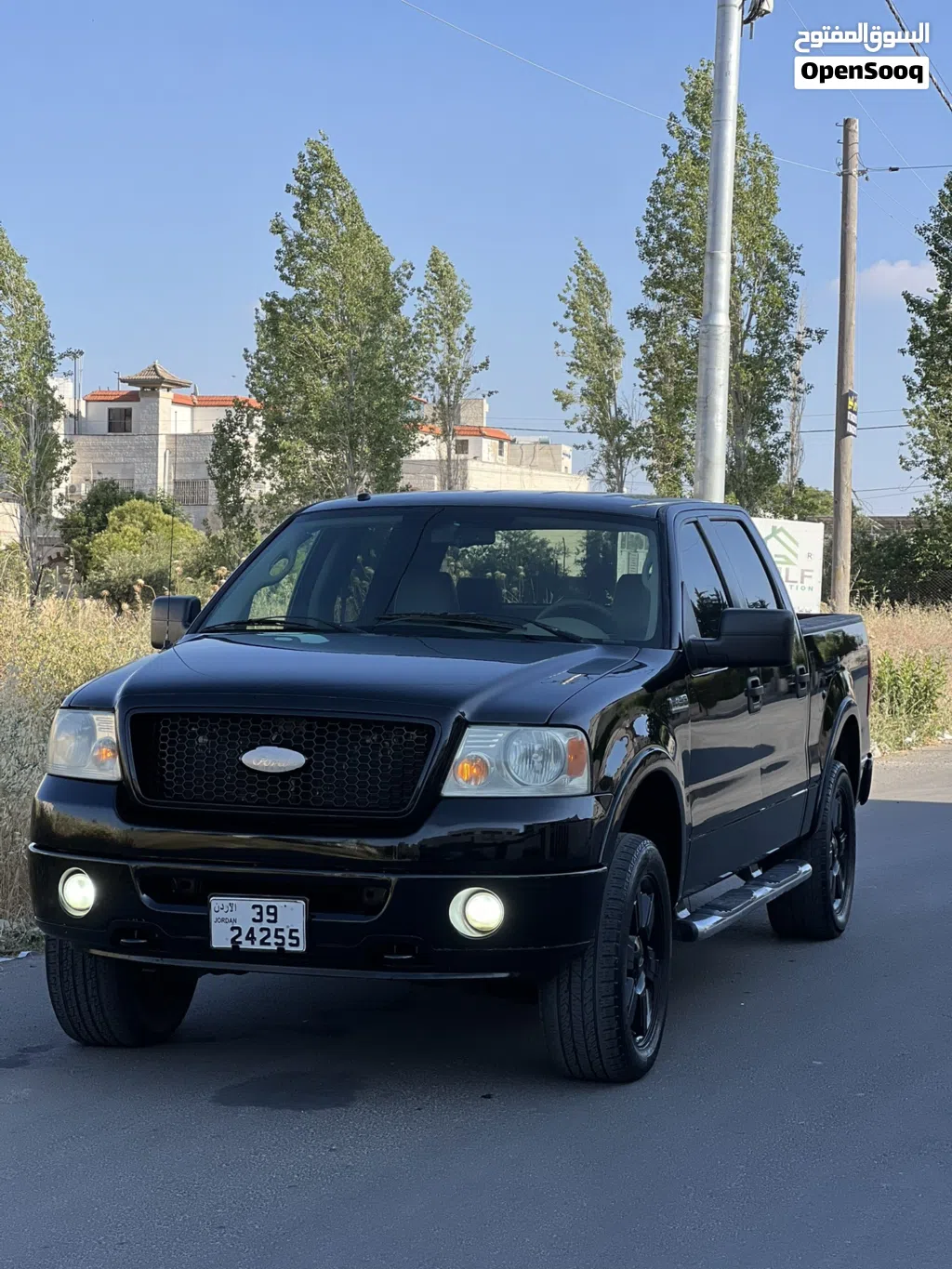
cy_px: 634
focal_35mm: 77
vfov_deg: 25.3
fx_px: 2823
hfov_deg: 19.1
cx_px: 476
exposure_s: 1/371
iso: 32
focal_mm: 9
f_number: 2.8
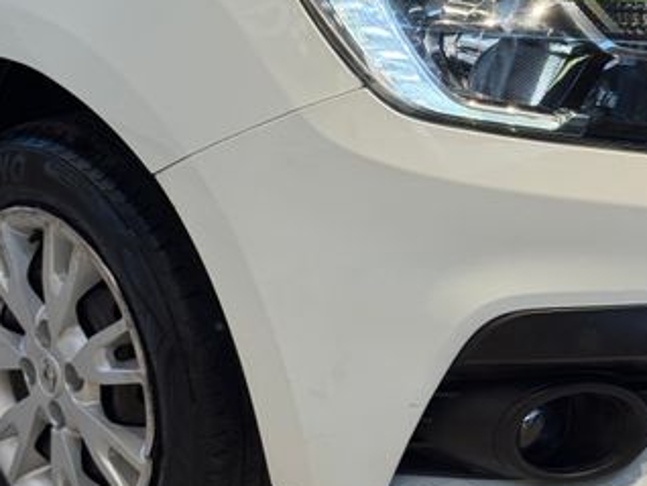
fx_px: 1328
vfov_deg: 20.7
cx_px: 374
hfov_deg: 27.3
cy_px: 157
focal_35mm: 71
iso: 100
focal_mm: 6.76
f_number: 1.78
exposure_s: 1/65
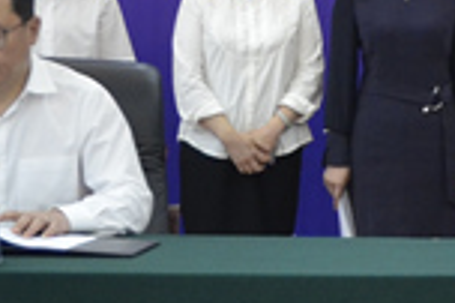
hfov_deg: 15.2
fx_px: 1591
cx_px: 668
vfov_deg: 10.8
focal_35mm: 126
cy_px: 10
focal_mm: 16
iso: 800
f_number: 3.5
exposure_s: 1/30
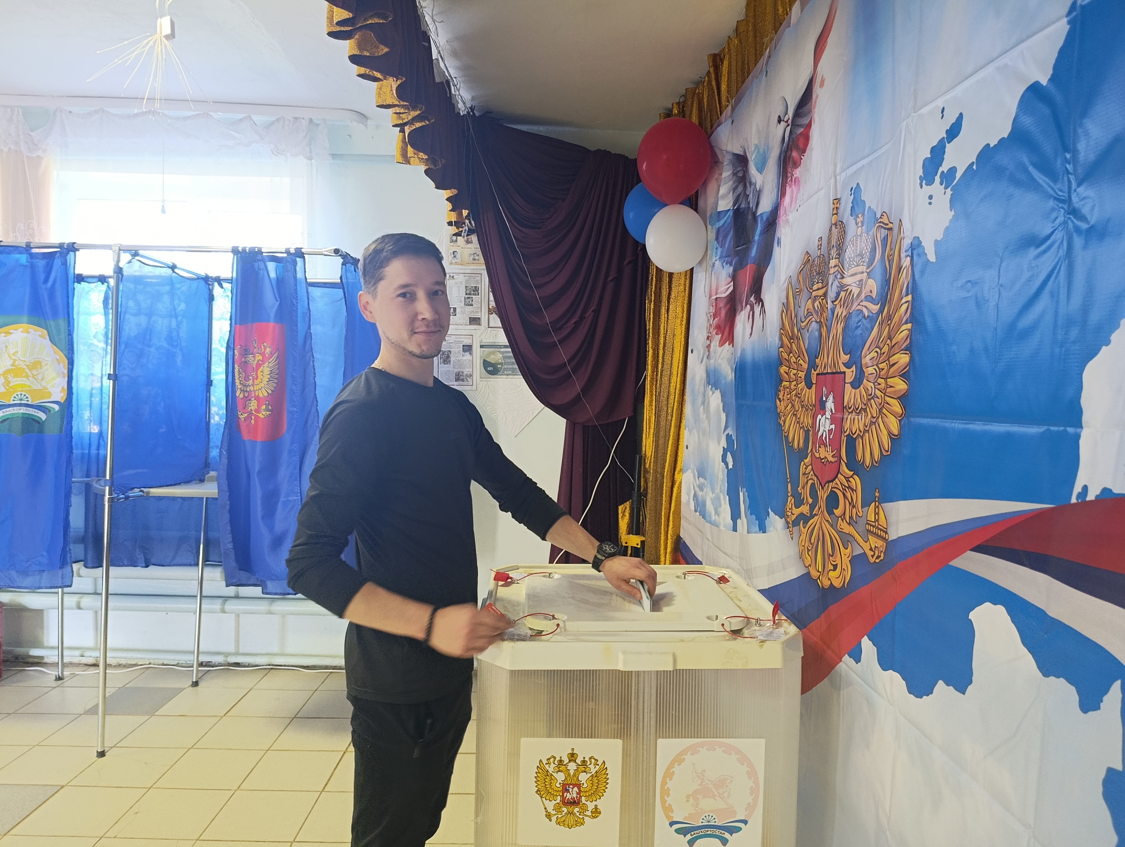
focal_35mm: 23
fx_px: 749
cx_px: 562
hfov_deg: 73.8
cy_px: 424
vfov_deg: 59.0
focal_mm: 6.11
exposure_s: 1/50
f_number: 1.65
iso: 911
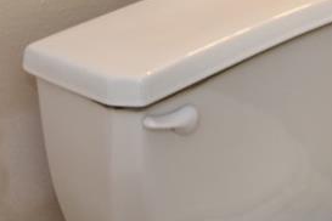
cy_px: -210
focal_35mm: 88
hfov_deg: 20.0
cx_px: 496
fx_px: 811
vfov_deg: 13.5
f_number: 4
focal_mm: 10
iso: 220
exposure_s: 1/60
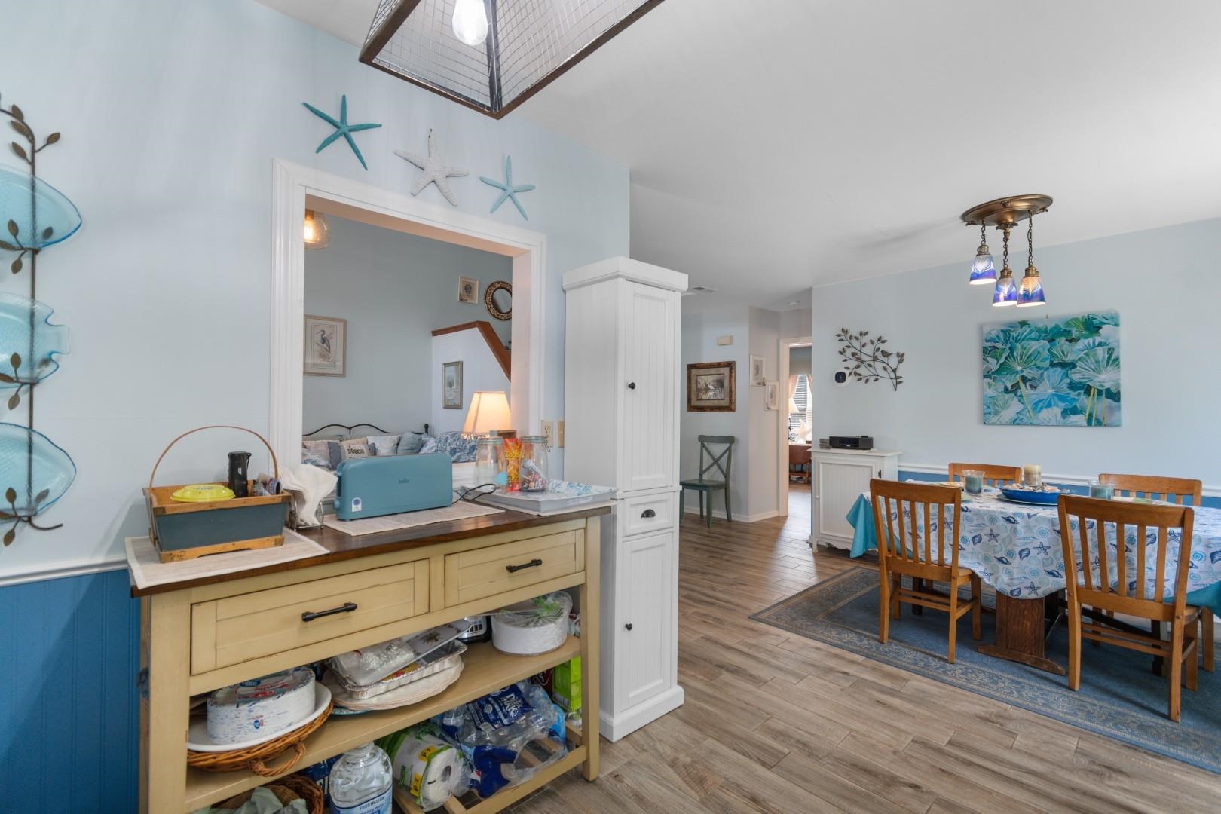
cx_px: 610
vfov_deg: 77.3
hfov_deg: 100.4
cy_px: 407
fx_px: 509
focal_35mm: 15
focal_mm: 10
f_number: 4.5
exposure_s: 1/15
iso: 100
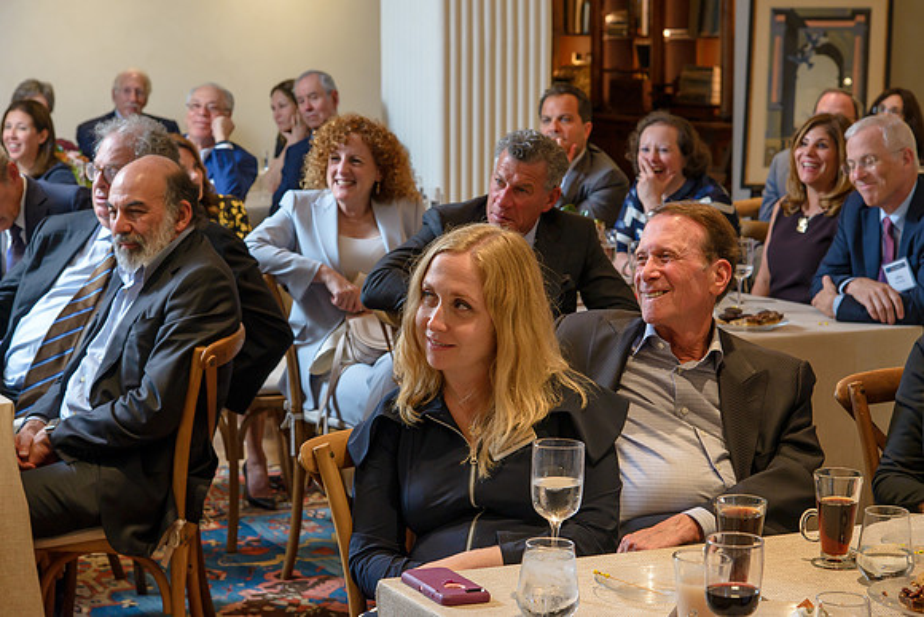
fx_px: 1995
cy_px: 308
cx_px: 462
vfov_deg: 17.6
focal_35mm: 78
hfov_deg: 26.1
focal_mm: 75
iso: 640
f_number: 6.3
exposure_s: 1/30
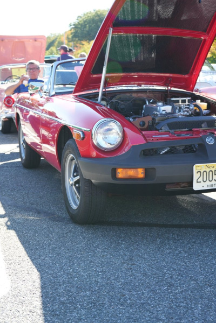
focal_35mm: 54
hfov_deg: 25.1
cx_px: 108
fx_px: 486
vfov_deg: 36.9
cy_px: 162
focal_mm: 54
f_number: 5.6
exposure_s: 1/80
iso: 100
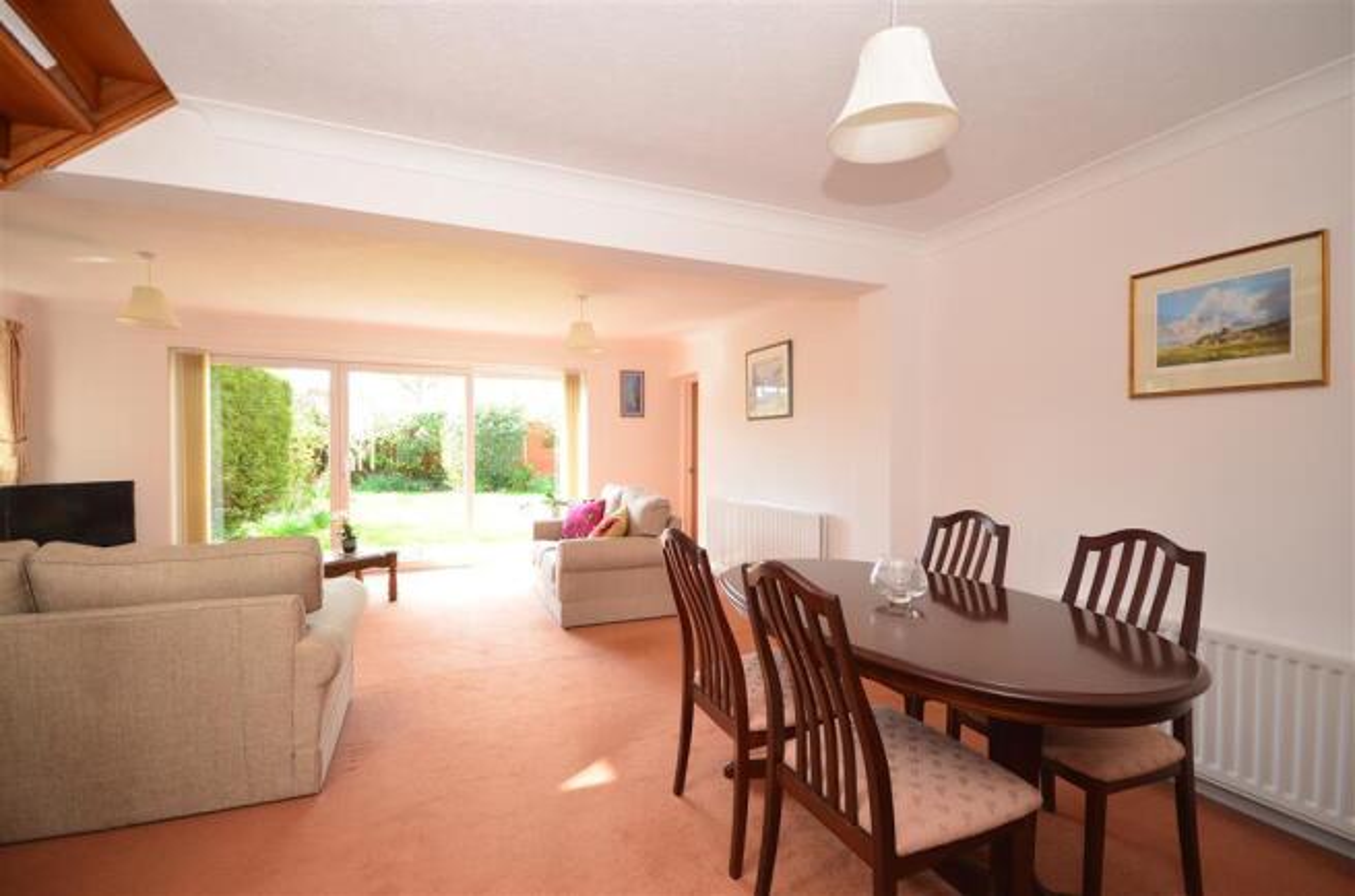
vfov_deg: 77.0
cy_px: 448
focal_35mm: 15
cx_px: 678
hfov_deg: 100.5
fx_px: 563
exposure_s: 1/30
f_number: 5
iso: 200
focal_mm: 10
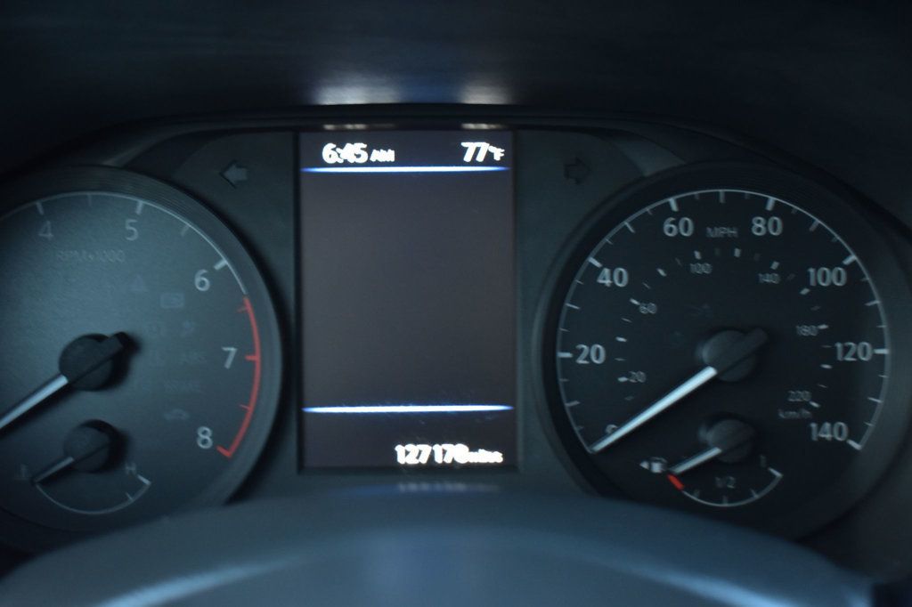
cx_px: 456
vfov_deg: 25.0
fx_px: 1367
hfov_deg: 36.9
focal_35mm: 54
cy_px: 304
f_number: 4.8
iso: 1600
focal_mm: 36
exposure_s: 1/2.5
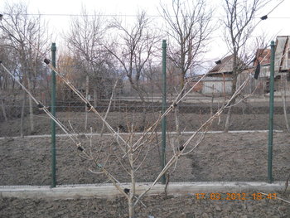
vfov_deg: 35.2
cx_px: 145
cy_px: 109
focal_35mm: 41
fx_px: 344
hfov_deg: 45.7
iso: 320
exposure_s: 1/30
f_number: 3.1
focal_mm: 6.72
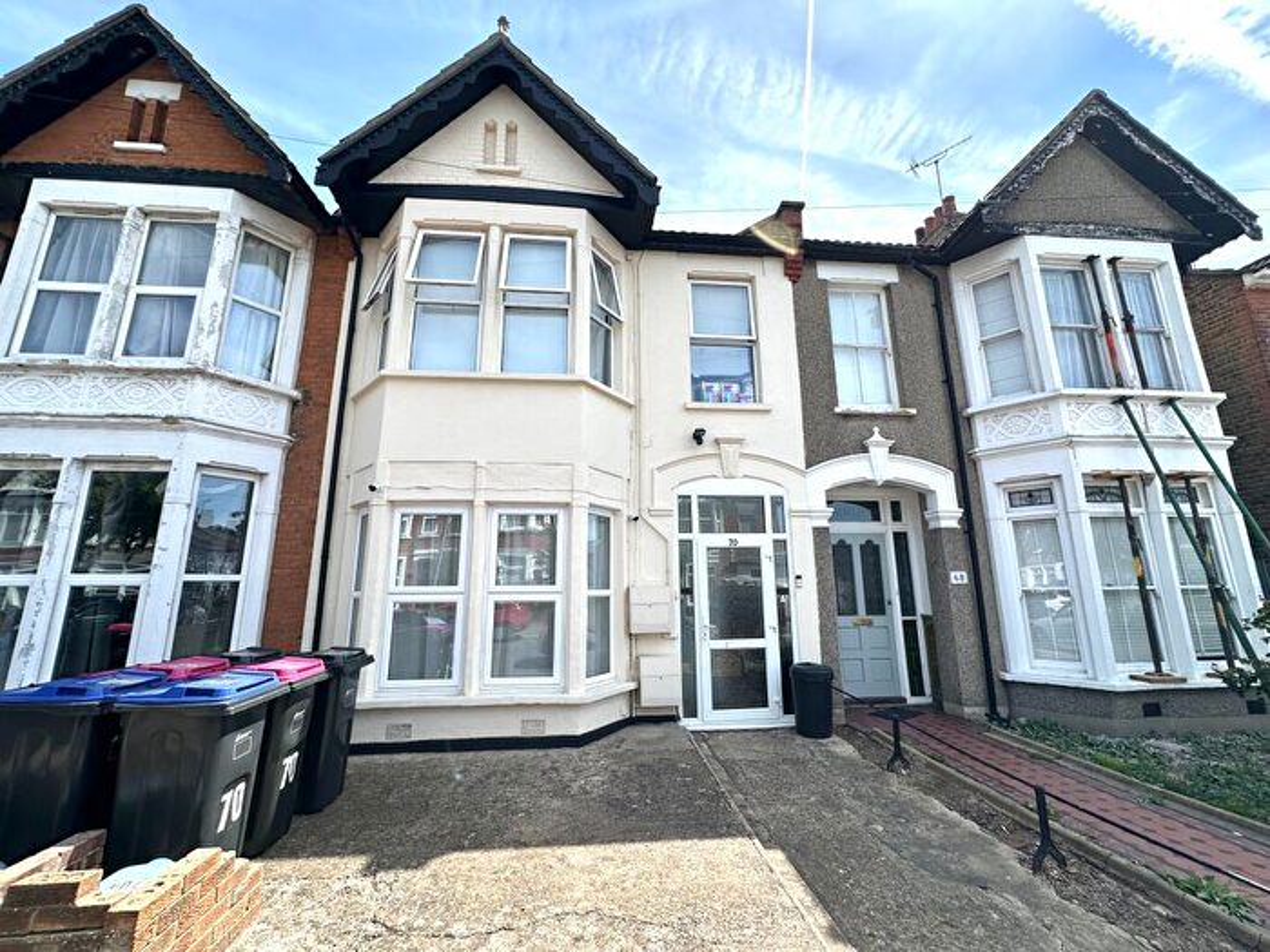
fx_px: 514
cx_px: 635
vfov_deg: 85.7
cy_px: 476
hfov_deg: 102.1
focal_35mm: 14
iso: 50
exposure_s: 1/1159
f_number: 2.2
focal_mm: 2.22
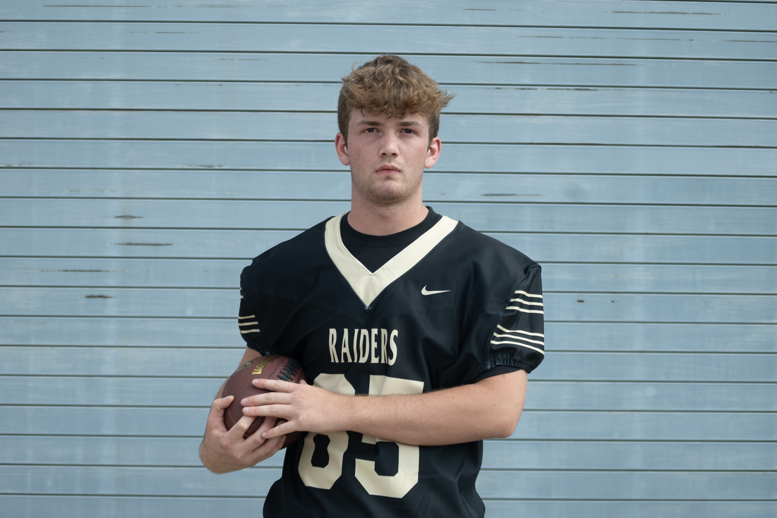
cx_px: 388
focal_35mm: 105
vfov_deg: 13.0
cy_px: 259
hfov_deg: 19.5
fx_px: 2266
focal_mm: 70
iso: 100
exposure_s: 1/400
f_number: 4.5
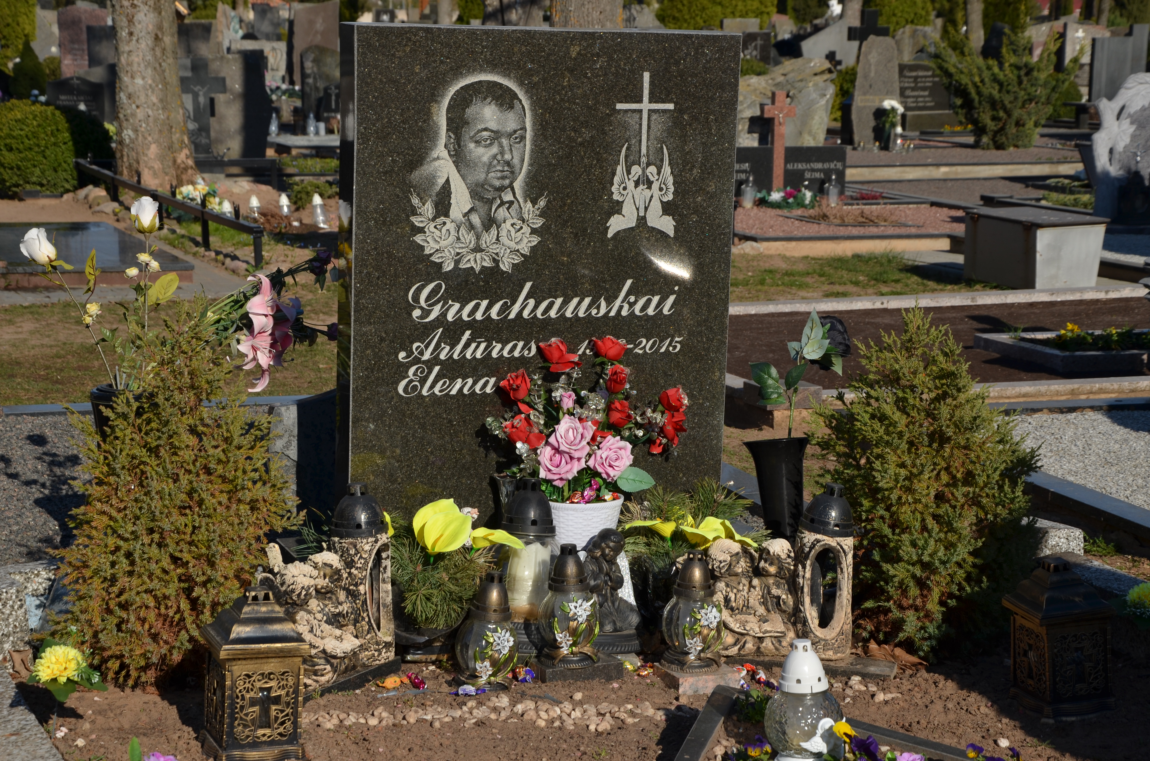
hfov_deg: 18.2
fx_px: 3586
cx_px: 575
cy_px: 380
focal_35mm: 112
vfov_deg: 12.1
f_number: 10
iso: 100
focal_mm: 75
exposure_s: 1/500
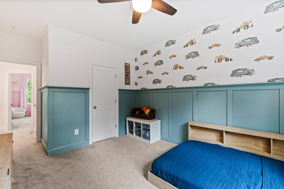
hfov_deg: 100.4
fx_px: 118
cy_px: 94
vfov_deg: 77.3
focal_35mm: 15
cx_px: 142
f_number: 8
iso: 100
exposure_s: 1.3
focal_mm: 10
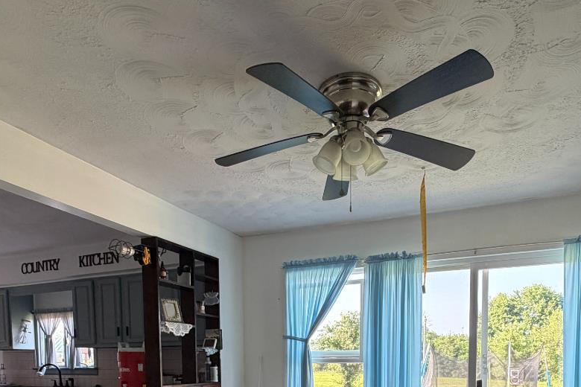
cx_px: 304
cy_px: 389
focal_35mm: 28
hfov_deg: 65.4
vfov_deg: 40.5
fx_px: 452
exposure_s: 1/121
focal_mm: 2.22
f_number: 2.2
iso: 250
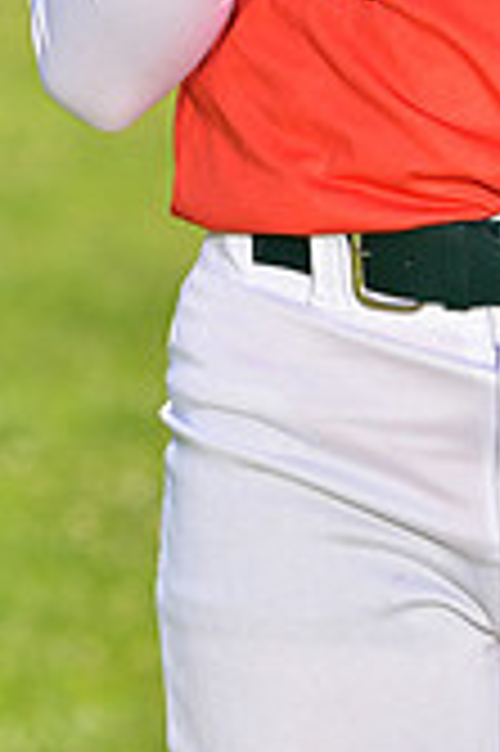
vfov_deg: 4.2
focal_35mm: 486
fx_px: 10145
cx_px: 543
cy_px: -477
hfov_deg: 2.8
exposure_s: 1/200
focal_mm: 140
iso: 80
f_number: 5.6
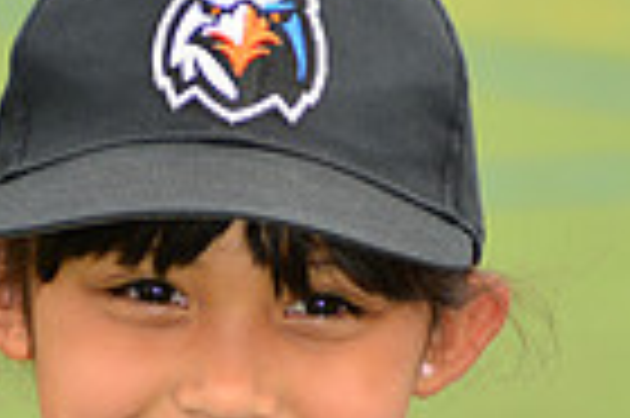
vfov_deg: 1.8
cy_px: 618
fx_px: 13389
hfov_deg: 2.7
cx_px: 652
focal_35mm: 766
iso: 250
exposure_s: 1/200
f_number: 8
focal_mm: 185
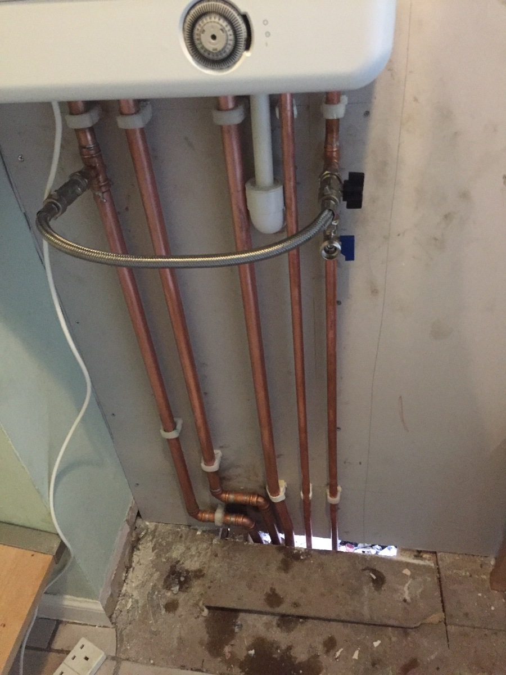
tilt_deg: -40.6
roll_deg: +5.4
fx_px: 565
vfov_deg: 61.7
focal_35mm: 29
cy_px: 338
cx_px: 253
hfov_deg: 48.2
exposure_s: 1/17
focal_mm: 4.15
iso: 320
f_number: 2.2
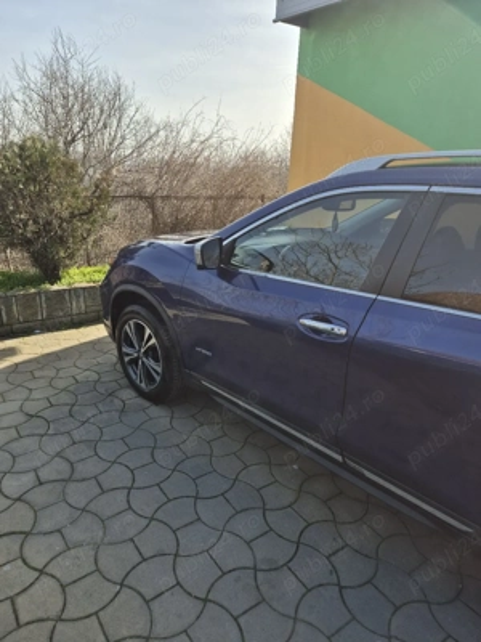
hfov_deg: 58.9
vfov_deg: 73.9
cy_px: 321
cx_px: 240
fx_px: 426
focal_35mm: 23
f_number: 1.8
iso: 25
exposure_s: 1/1250
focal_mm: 5.4
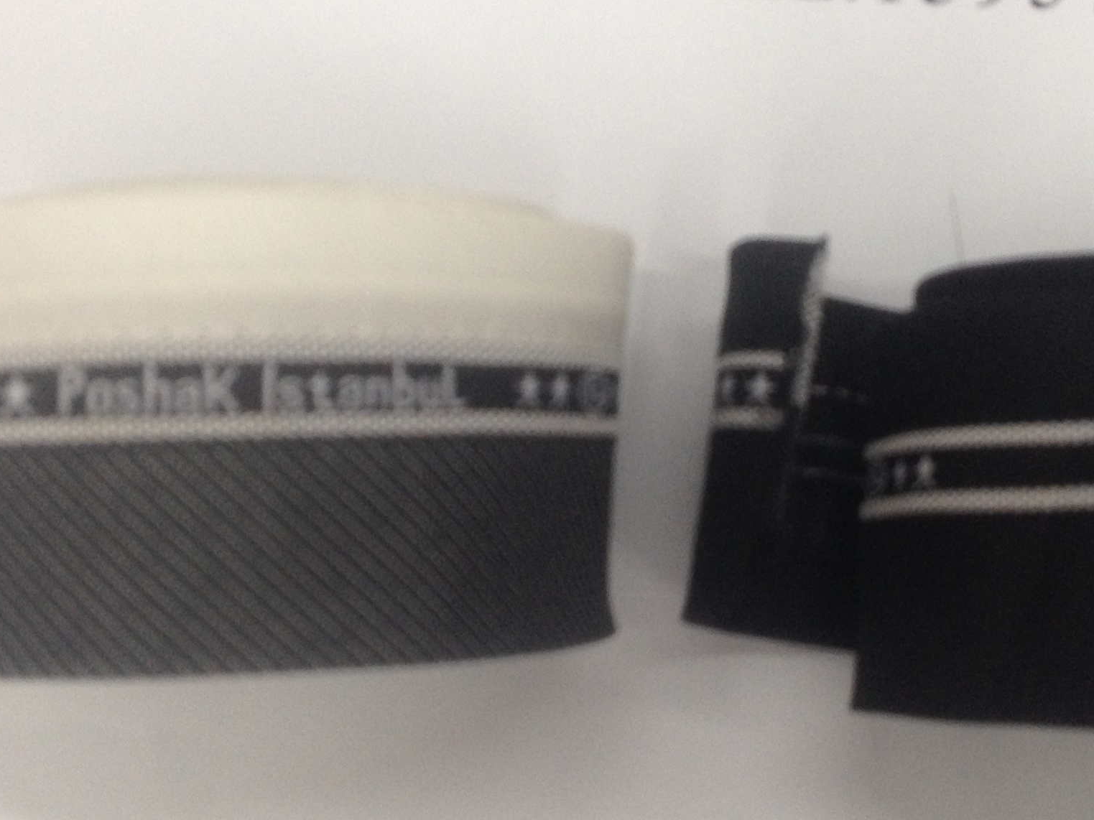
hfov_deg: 25.9
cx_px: 669
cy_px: 464
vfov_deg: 19.6
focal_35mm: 75
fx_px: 2370
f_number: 2.4
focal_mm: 4.28
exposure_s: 1/20
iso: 80
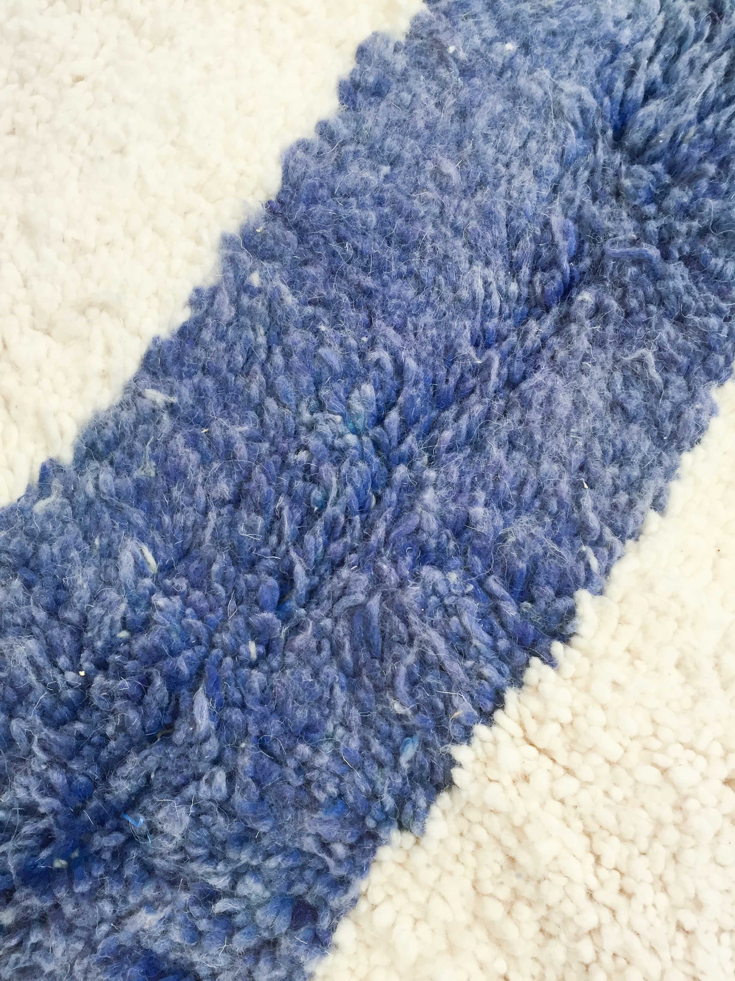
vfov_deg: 61.7
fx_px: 821
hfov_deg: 48.2
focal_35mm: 29
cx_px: 368
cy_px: 490
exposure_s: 1/35
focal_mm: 4.15
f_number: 2.2
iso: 50
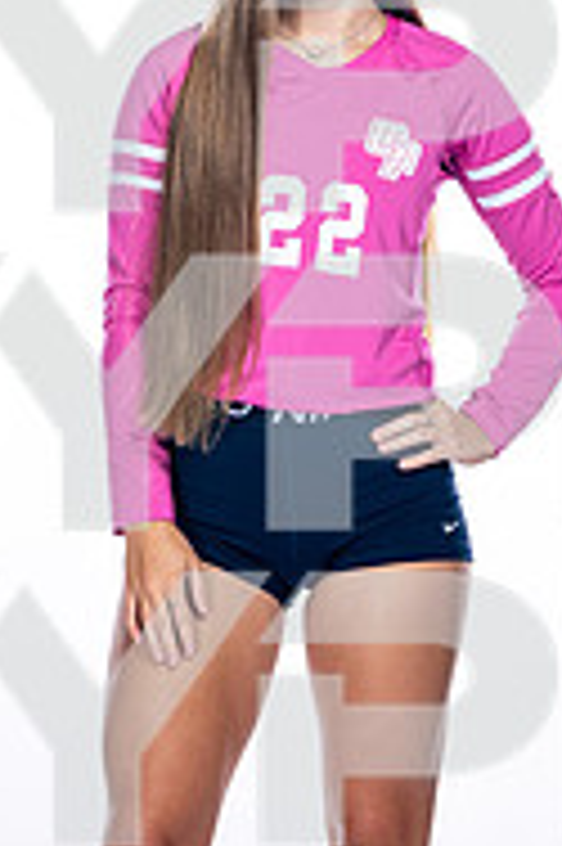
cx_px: 216
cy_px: 396
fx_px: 5794
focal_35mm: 247
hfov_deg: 5.6
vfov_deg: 8.3
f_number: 5.6
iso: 400
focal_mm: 103
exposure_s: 1/250
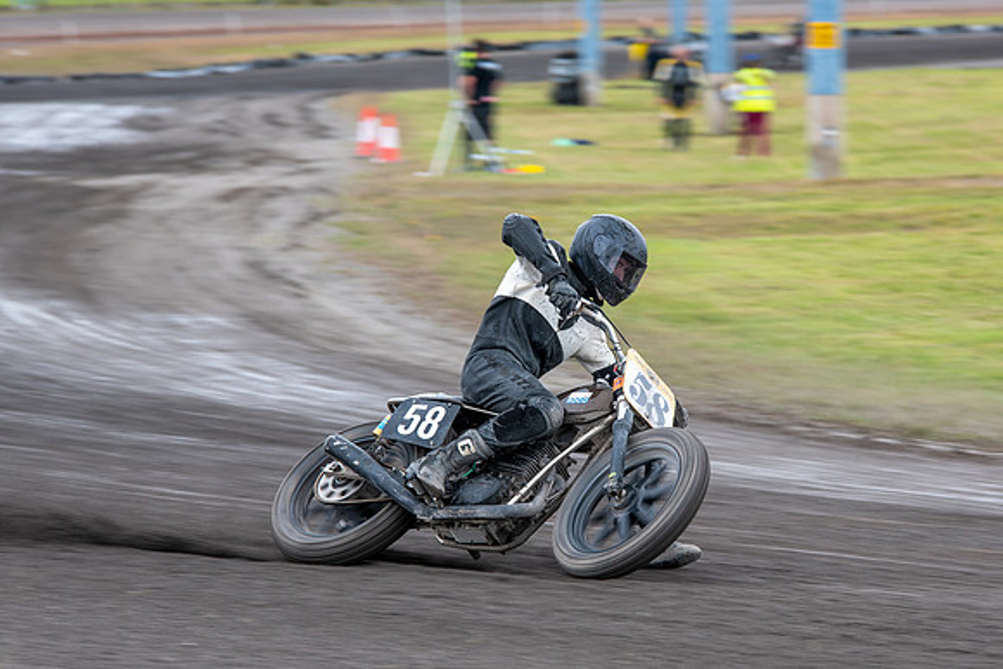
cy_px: 418
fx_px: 8139
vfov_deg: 4.7
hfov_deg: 7.1
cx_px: 599
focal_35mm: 292
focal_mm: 200
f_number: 8
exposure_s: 1/200
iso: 200
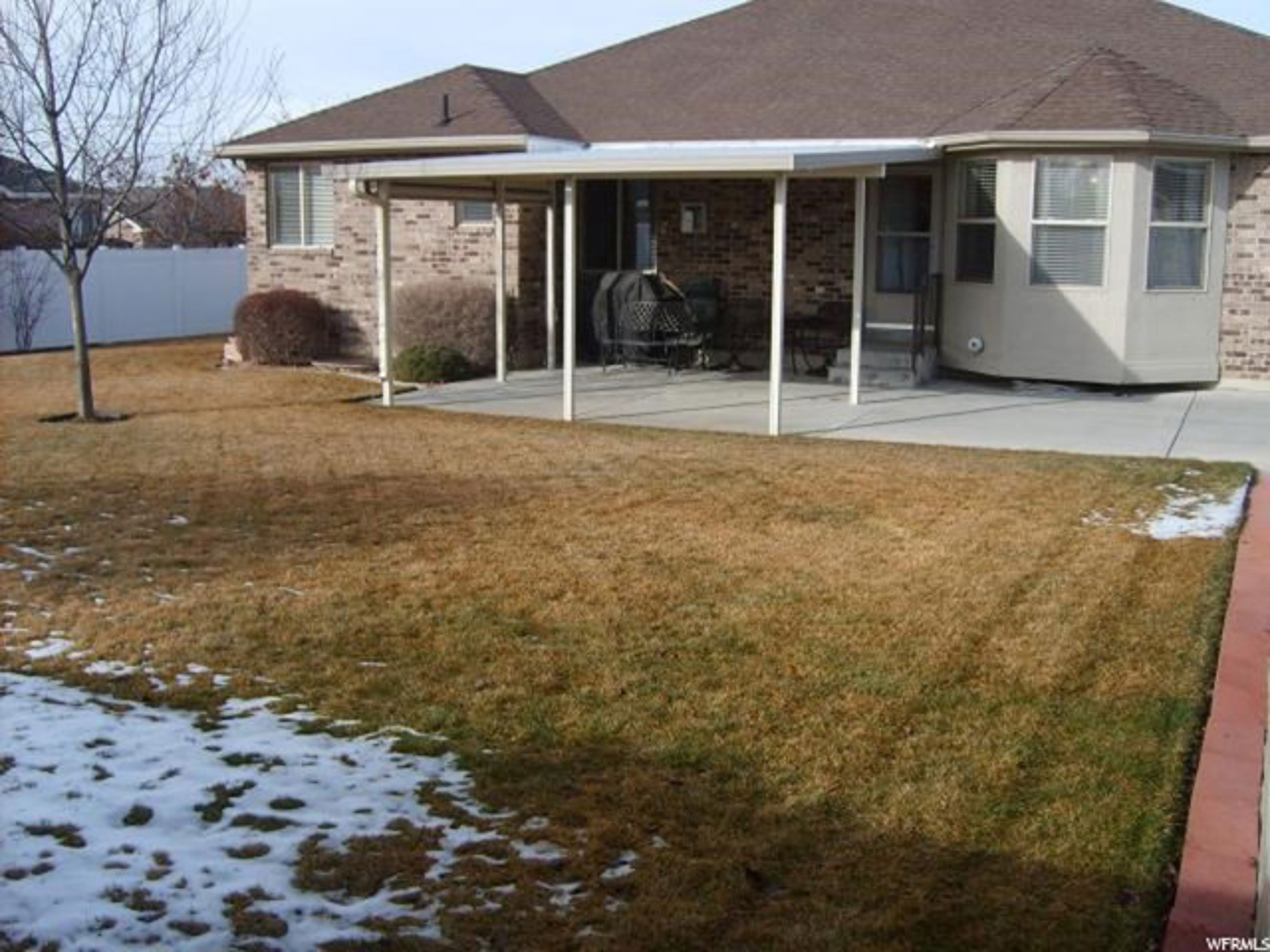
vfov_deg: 40.7
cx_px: 635
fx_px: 1284
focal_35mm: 35
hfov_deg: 52.6
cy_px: 476
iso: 50
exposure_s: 1/750
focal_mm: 5.8
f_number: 2.8
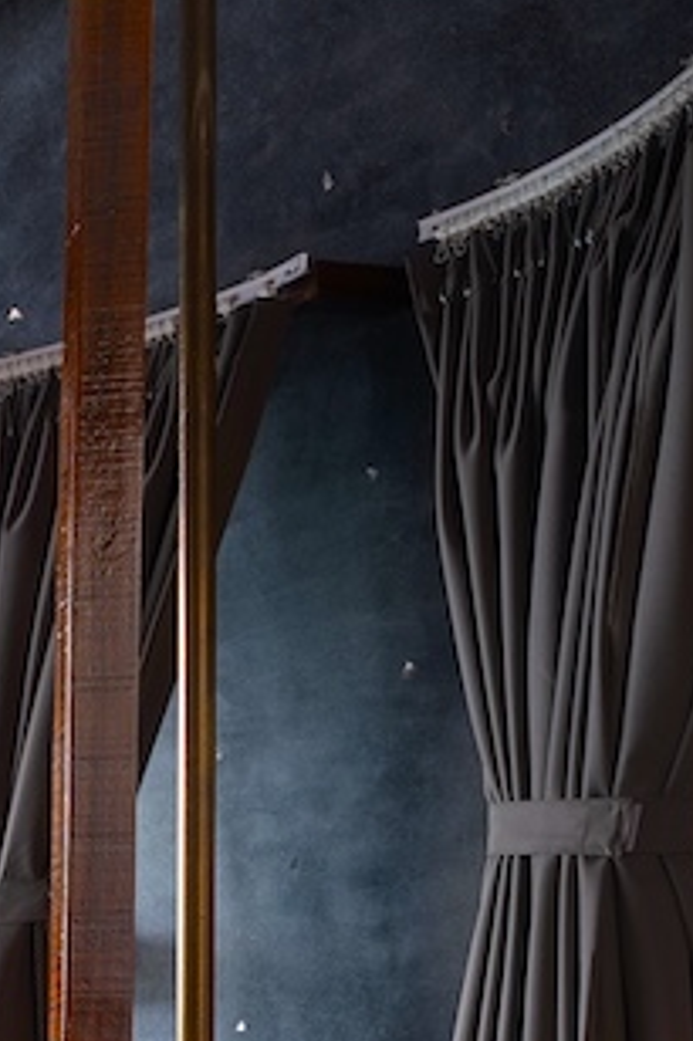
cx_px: -1264
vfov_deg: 25.6
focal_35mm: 74
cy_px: 1109
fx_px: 2139
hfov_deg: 11.9
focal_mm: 19
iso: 320
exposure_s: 1/50
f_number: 8
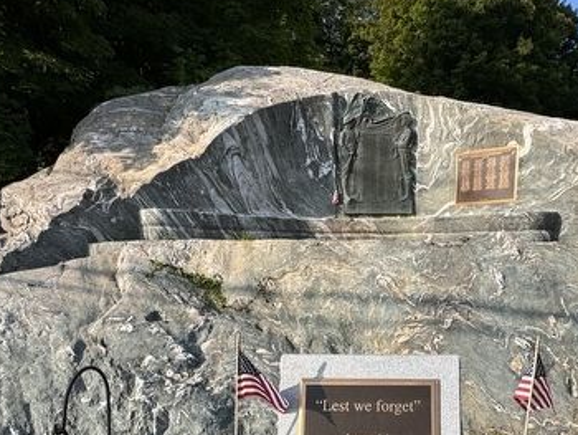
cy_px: 339
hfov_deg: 55.8
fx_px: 535
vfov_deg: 42.5
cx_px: 375
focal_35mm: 32
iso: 50
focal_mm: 2.22
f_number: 2.2
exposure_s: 1/1346
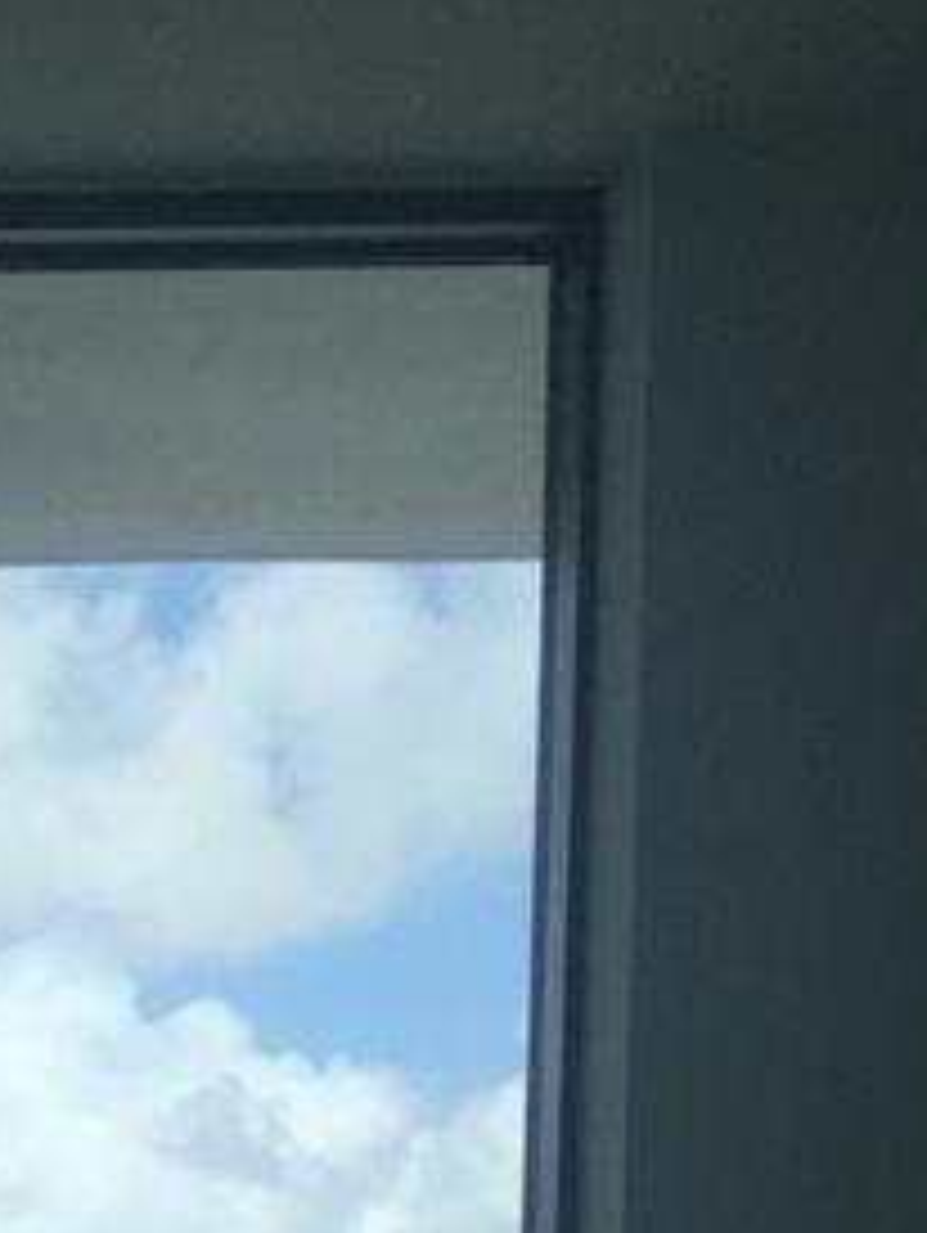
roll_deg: -0.4
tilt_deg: -3.8
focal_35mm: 127
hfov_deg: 10.6
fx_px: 4528
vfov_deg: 13.8
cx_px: -1026
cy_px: 2254
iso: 32
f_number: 2.2
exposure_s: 1/964
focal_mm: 4.15
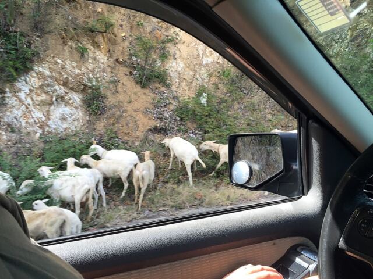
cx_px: 186
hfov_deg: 61.7
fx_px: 312
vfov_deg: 48.2
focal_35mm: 29
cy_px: 140
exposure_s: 1/299
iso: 32
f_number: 2.2
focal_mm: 4.15
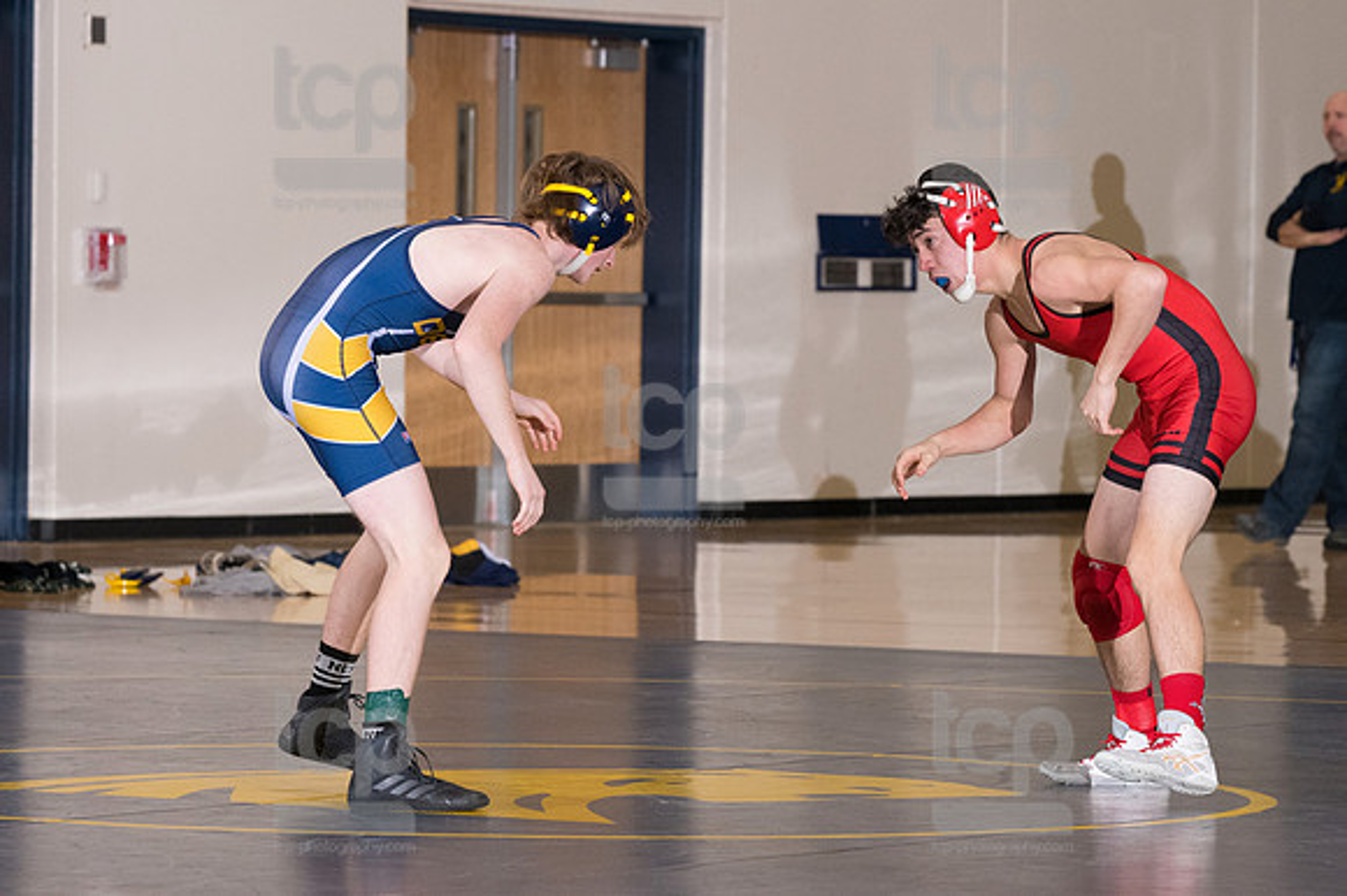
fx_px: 7554
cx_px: 674
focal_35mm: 202
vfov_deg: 6.8
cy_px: 448
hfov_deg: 10.2
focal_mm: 135
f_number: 5.6
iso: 2000
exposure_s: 1/250
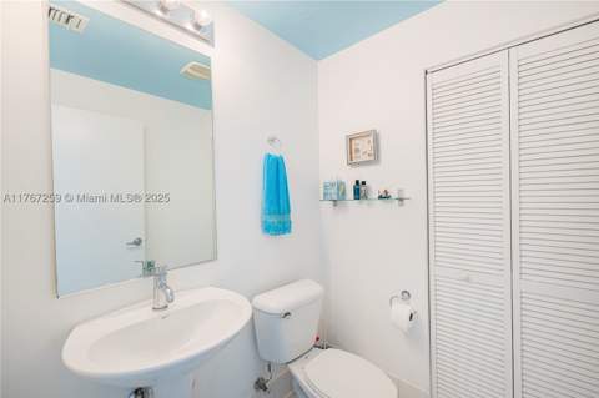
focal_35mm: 14
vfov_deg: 81.1
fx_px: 233
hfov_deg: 104.3
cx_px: 300
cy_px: 199
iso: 64
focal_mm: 14
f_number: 7.1
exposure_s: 1/3
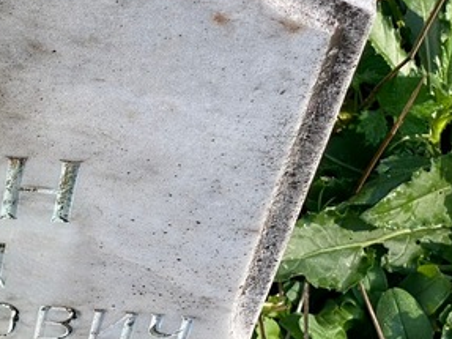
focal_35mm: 145
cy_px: 172
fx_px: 1893
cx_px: -134
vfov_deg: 10.2
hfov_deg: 13.2
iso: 20
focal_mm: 6
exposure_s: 1/329
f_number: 2
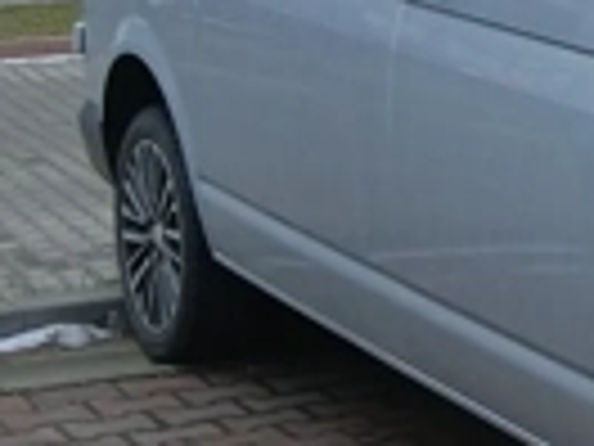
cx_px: 1166
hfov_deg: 14.2
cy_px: 144
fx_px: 2025
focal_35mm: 118
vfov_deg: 12.5
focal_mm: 3.98
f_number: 1.8
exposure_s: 1/50
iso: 25
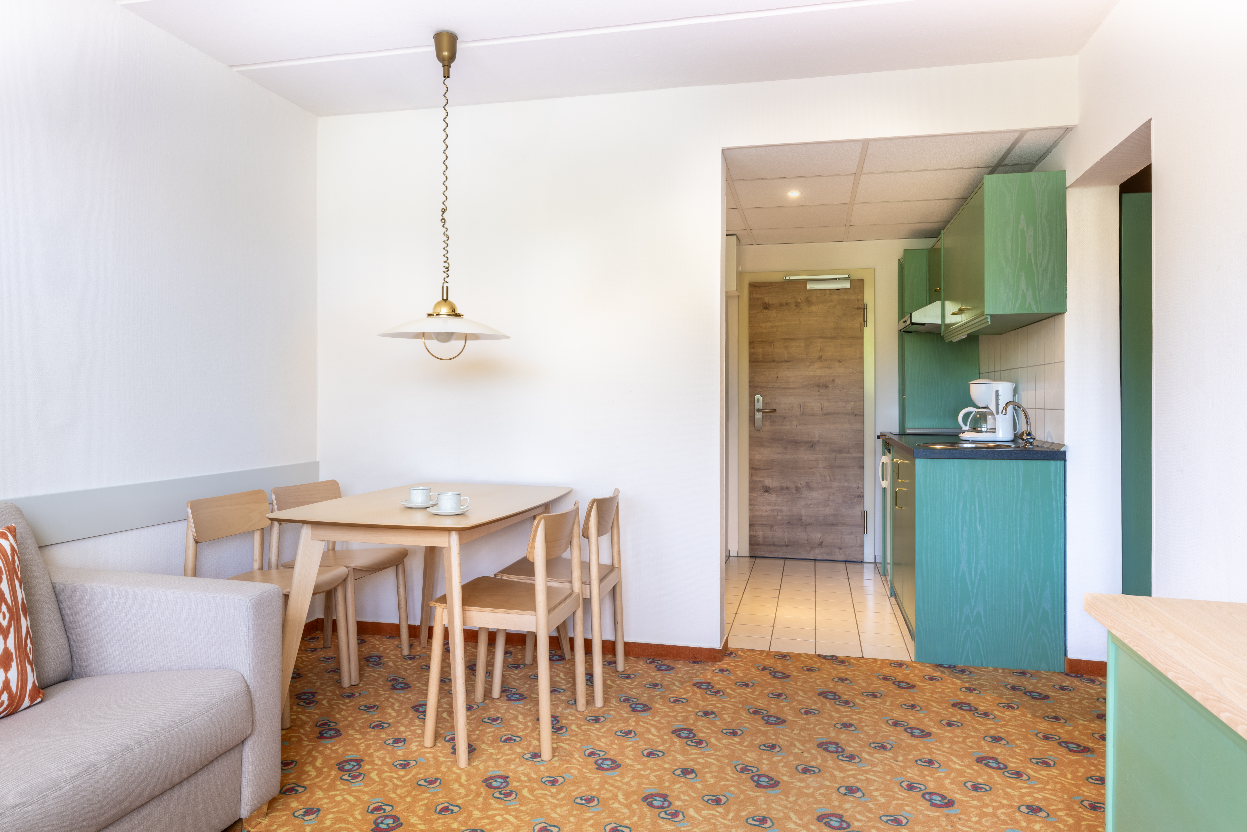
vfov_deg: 54.1
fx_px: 814
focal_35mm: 24
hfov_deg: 74.9
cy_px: 416
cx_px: 624
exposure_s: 1/4
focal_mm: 23.5
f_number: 16
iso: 64
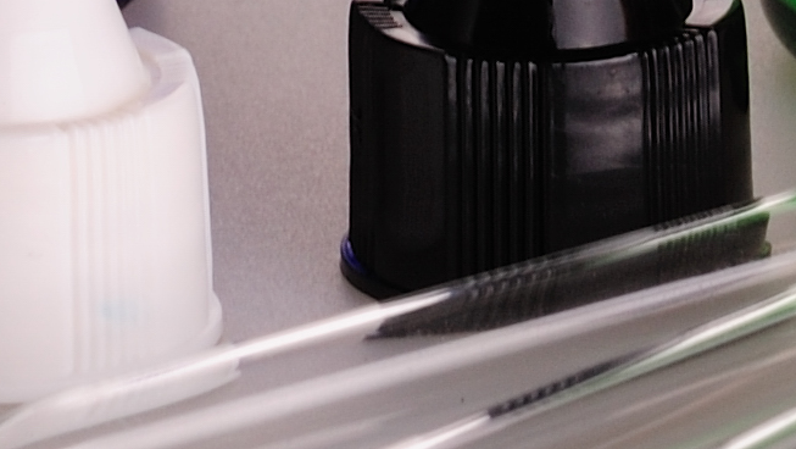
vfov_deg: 1.1
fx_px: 23038
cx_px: 343
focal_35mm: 1091
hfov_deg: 2.0
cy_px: -758
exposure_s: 1/125
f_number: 18
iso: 280
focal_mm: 160
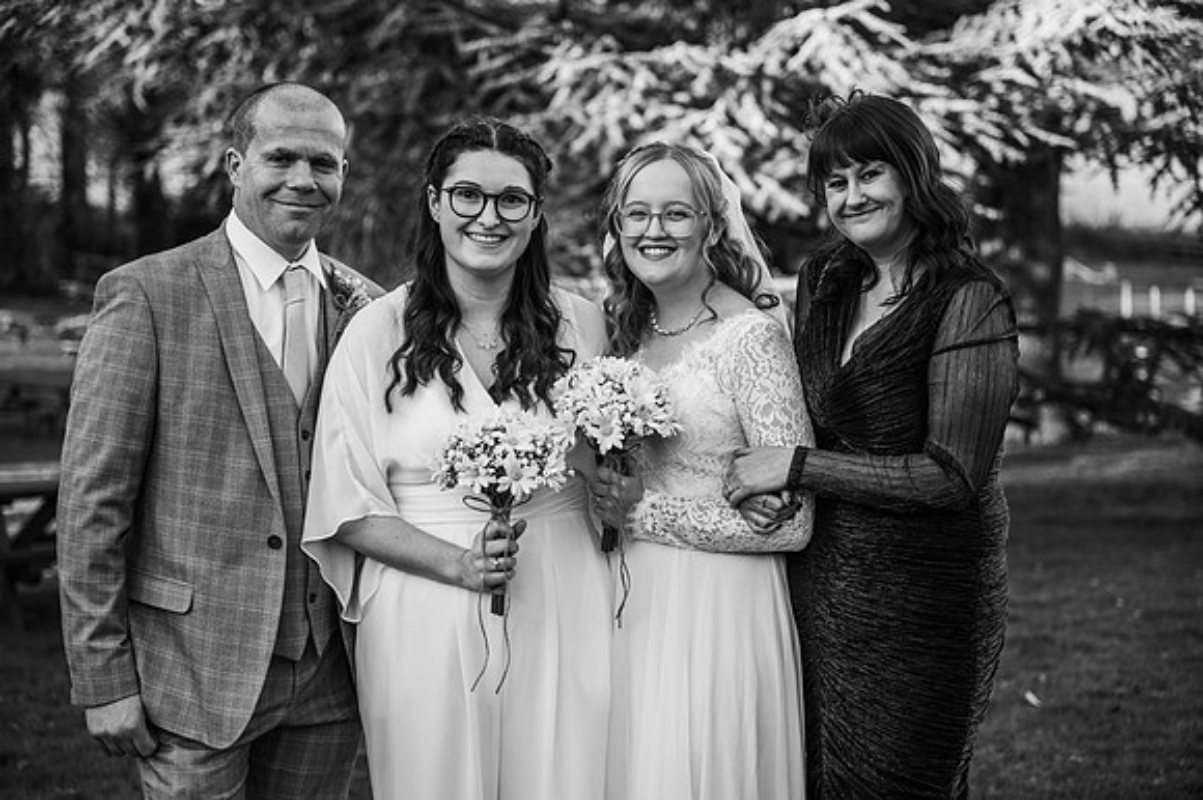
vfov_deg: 19.4
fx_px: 2338
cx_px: 602
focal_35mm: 70
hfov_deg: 28.9
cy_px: 400
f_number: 2.8
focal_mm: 70
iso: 100
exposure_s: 1/500
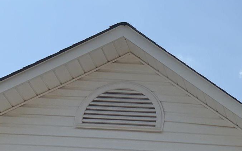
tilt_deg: +20.2
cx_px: 419
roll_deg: -0.2
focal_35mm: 116
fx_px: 765
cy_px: 242
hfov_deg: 15.7
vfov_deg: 10.8
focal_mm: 6.76
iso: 80
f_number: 1.78
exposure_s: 1/8130
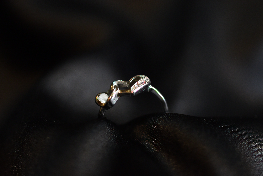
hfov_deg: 33.4
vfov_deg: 22.6
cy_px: 88
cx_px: 132
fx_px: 438
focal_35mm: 60
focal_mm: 40
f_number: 3.2
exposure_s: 1/160
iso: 800
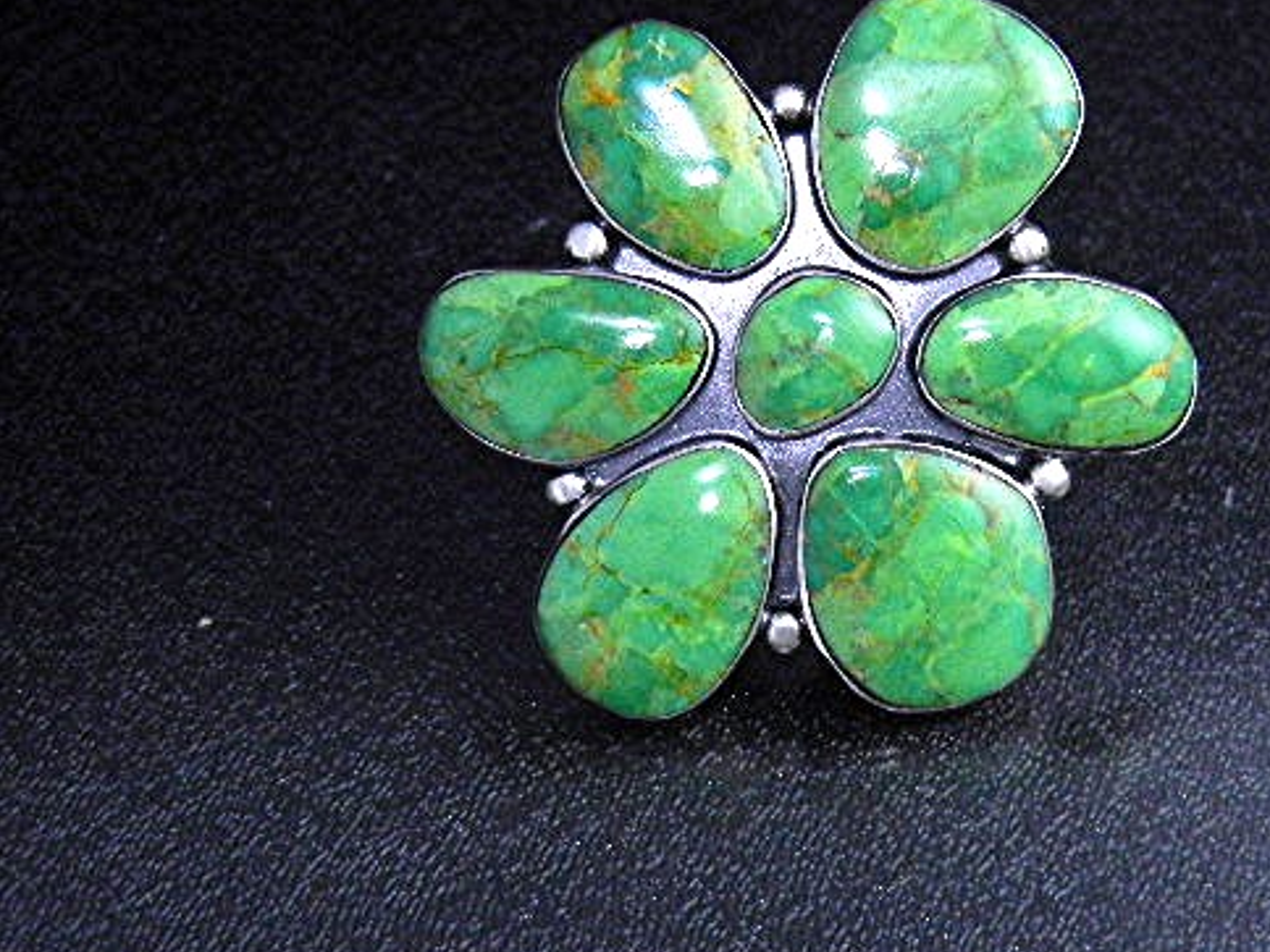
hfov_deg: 24.9
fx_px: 2862
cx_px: 834
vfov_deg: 18.9
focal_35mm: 78
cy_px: 438
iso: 800
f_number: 8
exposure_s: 1/30
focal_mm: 10.6
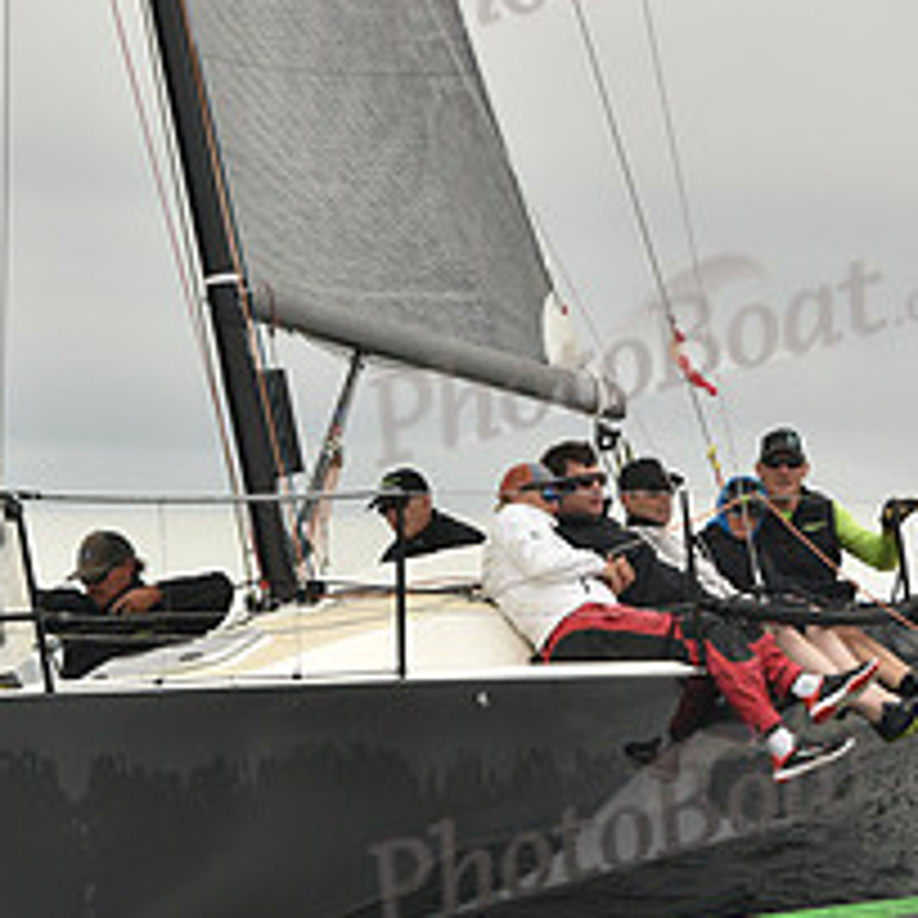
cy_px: 646
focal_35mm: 447
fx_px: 13412
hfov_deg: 3.9
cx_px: 140
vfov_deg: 3.9
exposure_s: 1/800
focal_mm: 185
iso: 320
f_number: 7.1
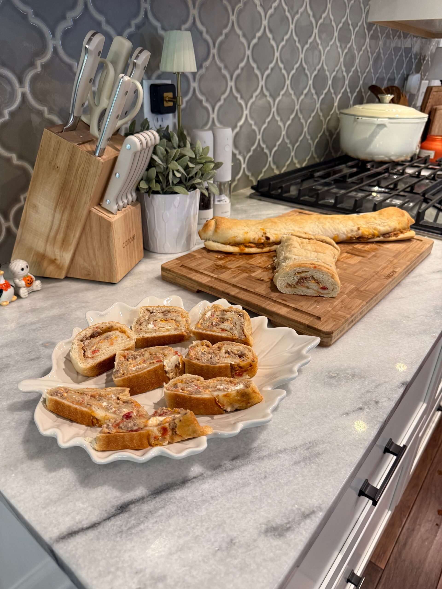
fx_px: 409
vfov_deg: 71.6
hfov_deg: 56.8
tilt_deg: -26.7
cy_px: 294
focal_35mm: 24
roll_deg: -2.3
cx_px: 221
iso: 250
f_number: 1.78
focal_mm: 6.76
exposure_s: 1/60
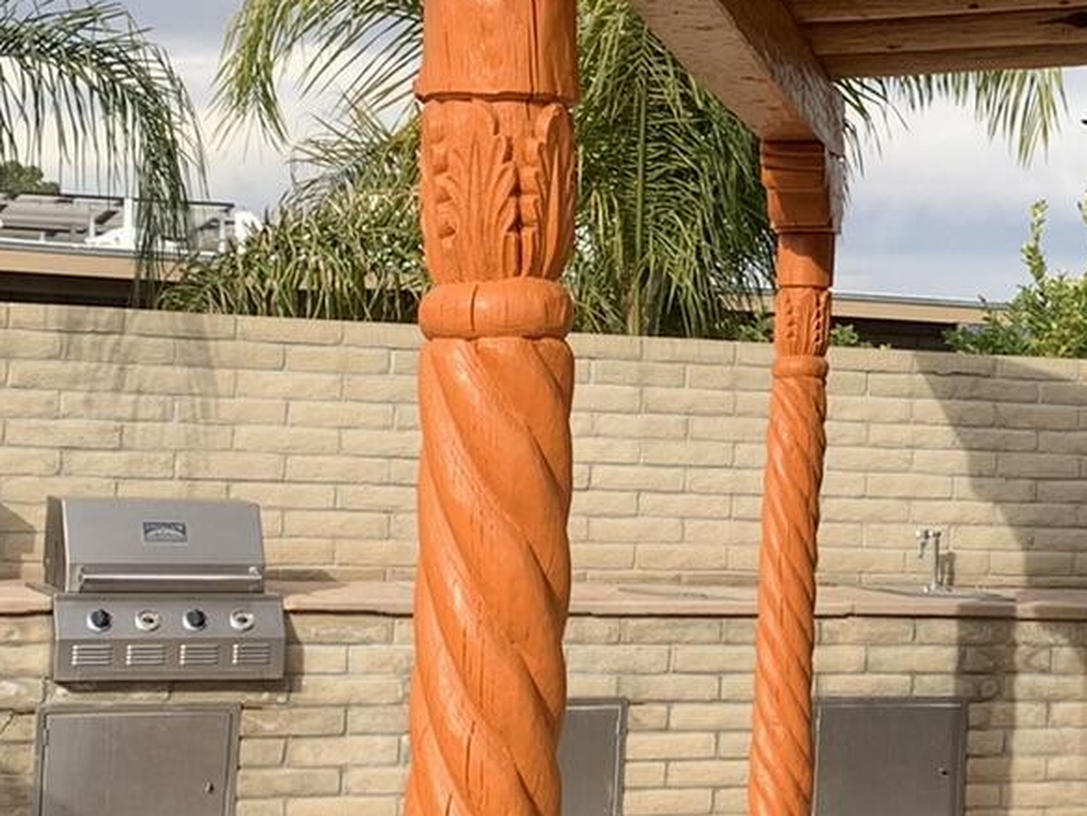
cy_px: 374
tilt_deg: -0.7
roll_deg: -3.5
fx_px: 2858
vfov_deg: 16.2
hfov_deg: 21.3
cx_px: 842
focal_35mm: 91
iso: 25
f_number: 1.8
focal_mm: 4.25
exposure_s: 1/1299
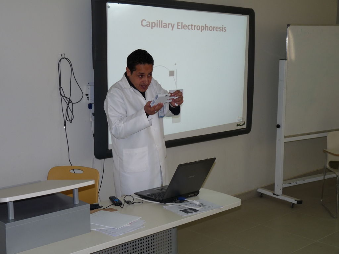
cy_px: 127
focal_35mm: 52
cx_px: 170
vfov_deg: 28.0
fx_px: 509
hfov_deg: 36.8
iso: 100
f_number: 3.2
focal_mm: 9.2
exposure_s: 1/30
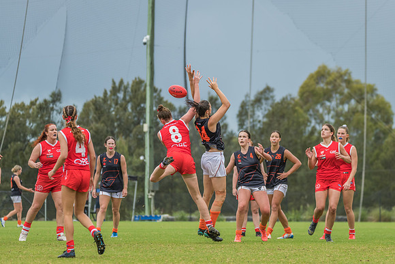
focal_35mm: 261
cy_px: 128
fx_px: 2870
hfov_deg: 7.9
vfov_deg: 5.3
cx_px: 211
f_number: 6.3
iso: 500
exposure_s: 1/1250
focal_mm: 240
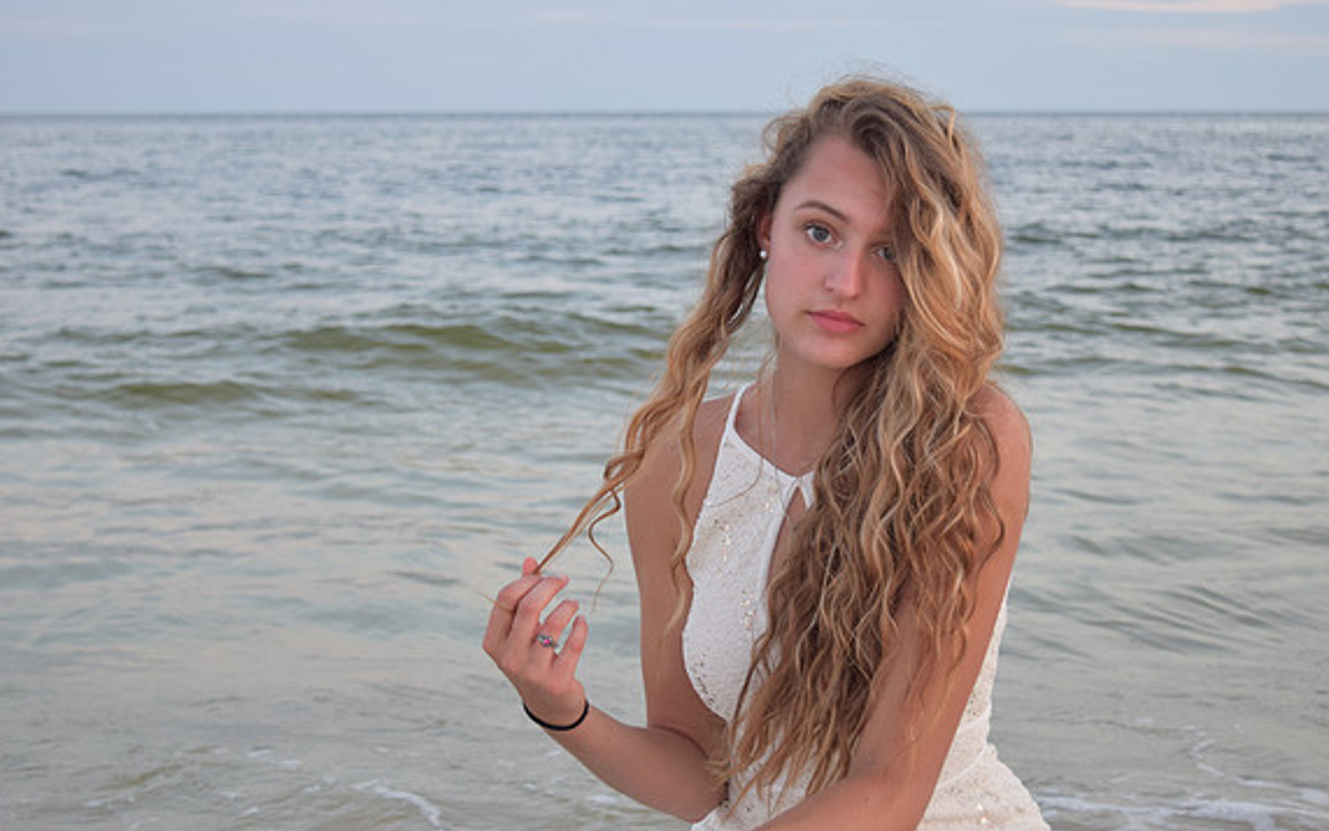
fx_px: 2137
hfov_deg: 34.5
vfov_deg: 22.0
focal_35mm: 59
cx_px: 670
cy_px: 390
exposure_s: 1/60
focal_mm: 38
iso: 450
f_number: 4.8
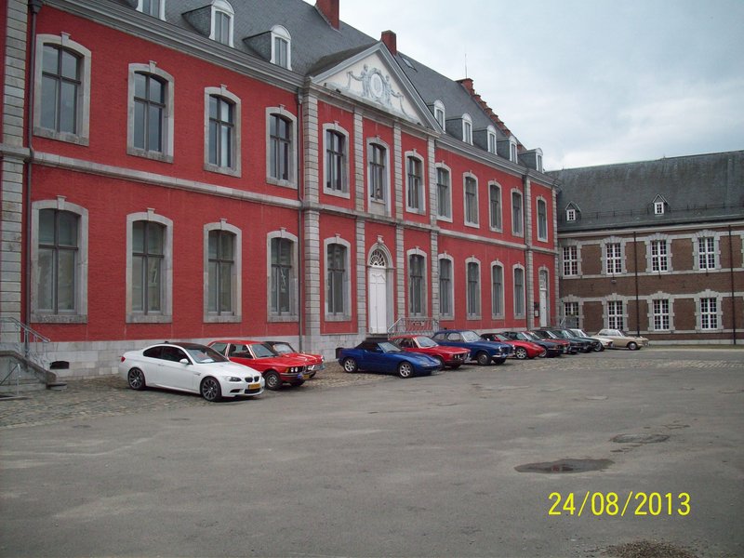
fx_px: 795
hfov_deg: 50.1
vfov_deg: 38.7
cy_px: 279
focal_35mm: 37
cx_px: 372
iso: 80
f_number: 2.8
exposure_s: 1/522
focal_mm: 6.2
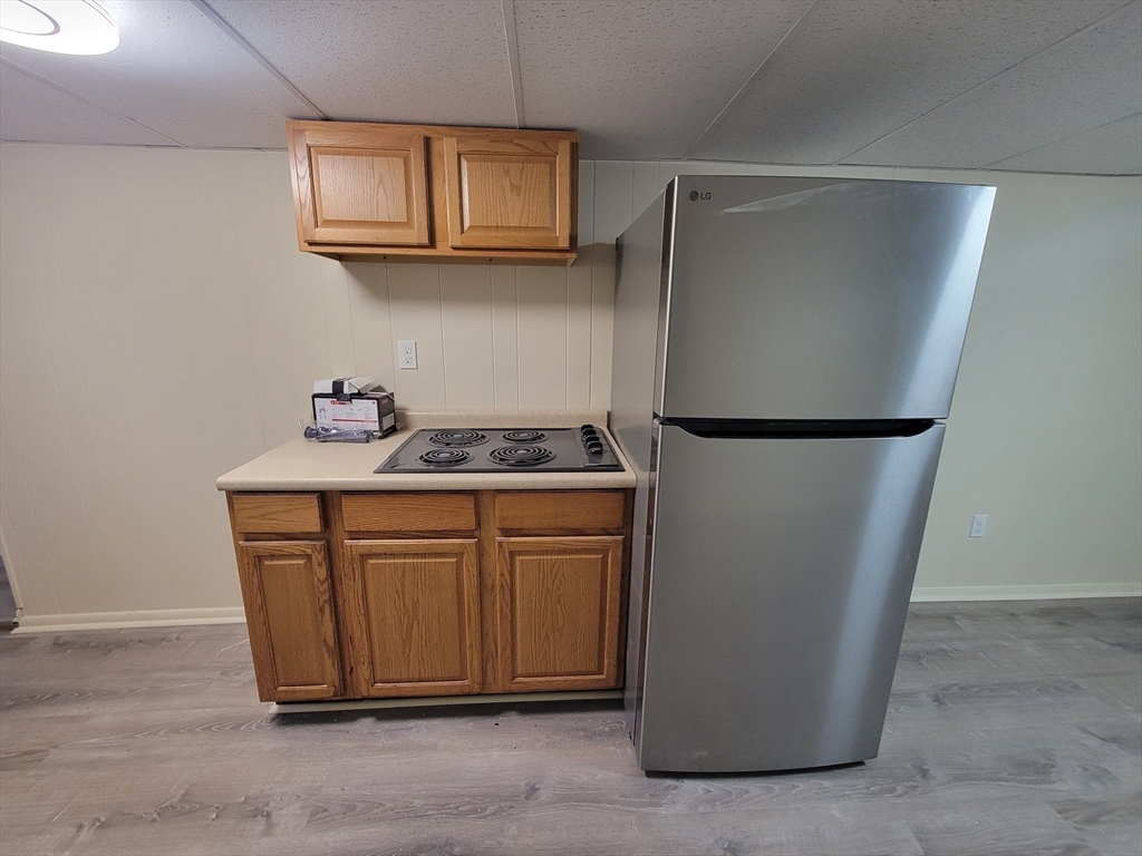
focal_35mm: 13
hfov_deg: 106.2
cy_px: 428
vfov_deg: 89.9
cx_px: 571
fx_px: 429
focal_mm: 2.2
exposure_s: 1/60
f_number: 2.2
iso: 320
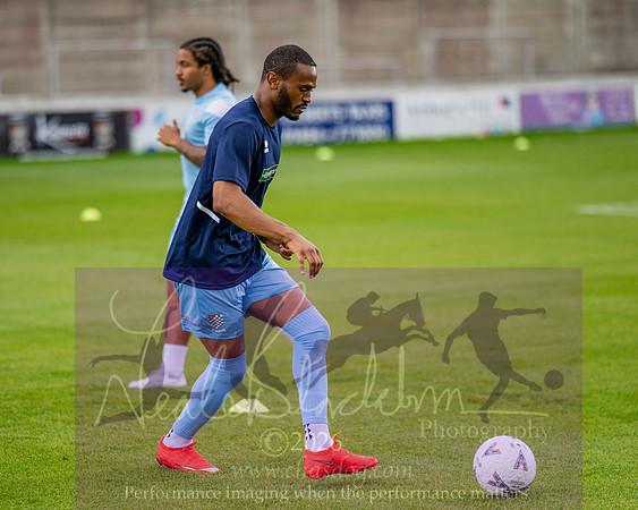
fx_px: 2871
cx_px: 255
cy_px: 255
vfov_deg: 10.1
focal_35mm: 152
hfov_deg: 12.7
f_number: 1.8
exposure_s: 1/1600
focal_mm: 135
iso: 400
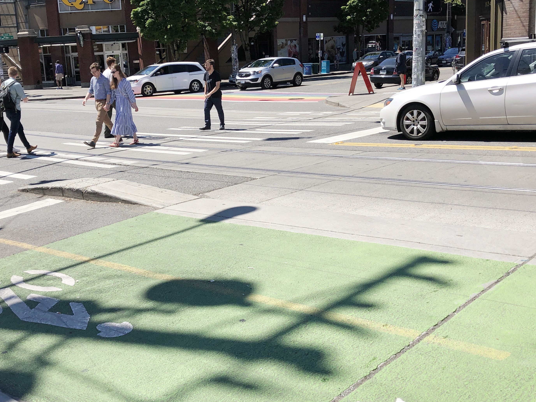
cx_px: 240
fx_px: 635
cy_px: 186
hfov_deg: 45.7
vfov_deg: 35.1
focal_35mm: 41
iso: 20
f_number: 1.8
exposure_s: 1/1845
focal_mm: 3.99
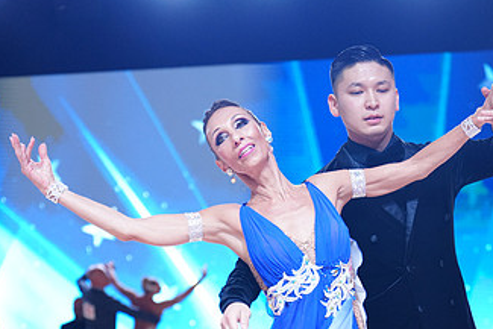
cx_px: 287
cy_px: 393
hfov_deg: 16.4
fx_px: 1712
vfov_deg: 10.8
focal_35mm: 125
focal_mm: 70
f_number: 2.8
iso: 1250
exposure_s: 1/500
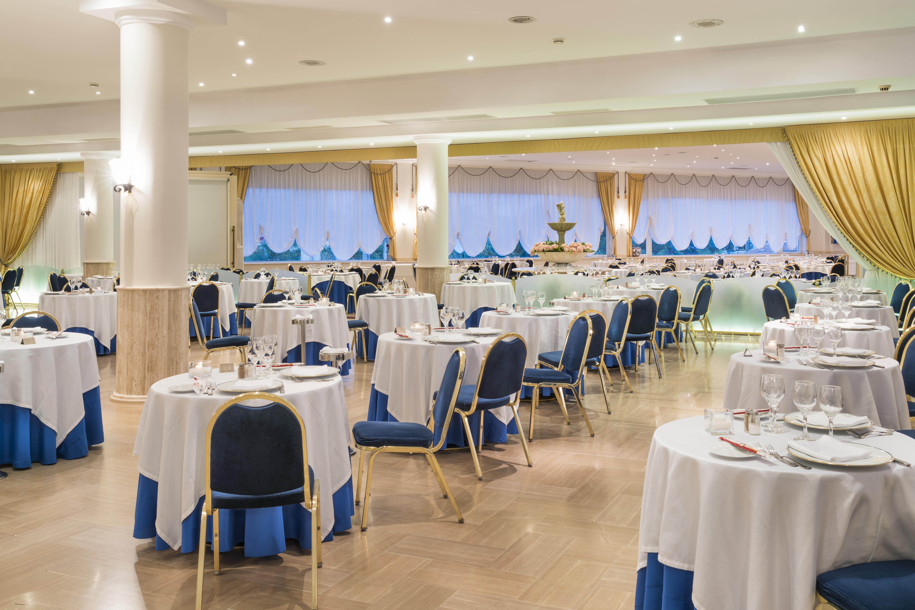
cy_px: 305
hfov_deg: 60.3
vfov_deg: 42.3
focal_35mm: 31
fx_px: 788
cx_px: 458
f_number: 11
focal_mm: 31
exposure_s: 4
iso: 100
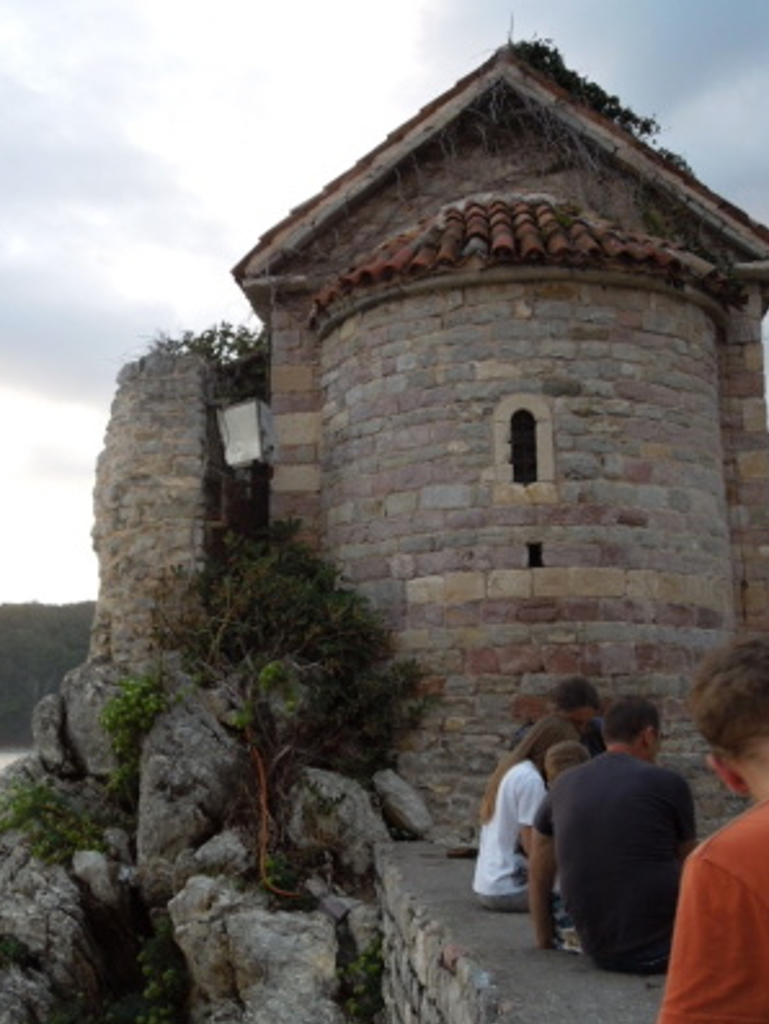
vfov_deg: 47.8
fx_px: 1155
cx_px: 329
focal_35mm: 39
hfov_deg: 36.8
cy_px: 521
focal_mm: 5.6
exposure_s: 1/40
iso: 100
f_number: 3.6
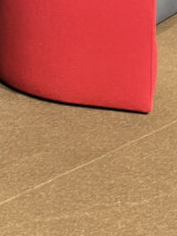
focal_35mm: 113
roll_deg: +2.8
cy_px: -117
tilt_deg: -9.0
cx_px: -205
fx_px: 770
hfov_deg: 11.5
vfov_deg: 16.0
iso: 160
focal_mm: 5.1
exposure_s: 1/50
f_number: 1.6
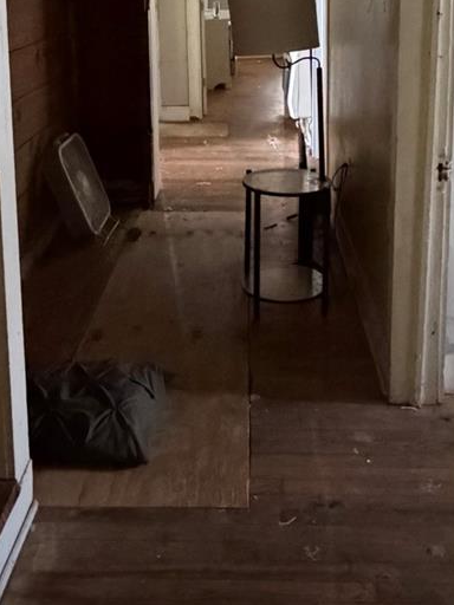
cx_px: 241
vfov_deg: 42.0
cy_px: 87
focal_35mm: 42
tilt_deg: -9.0
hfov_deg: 34.3
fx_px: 734
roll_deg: +0.2
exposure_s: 1/30
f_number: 2.2
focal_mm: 2.22
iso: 3200
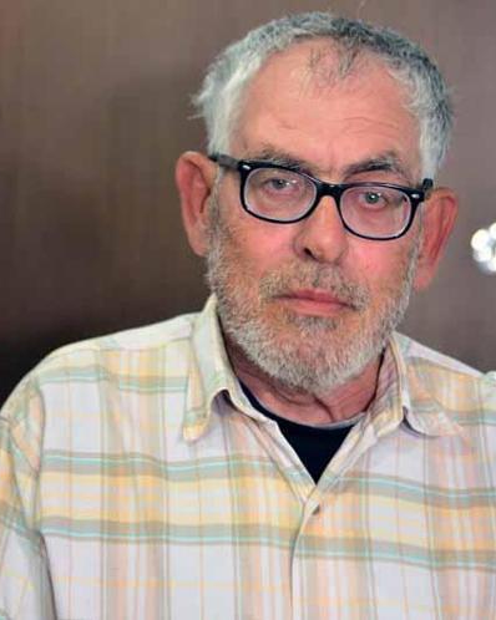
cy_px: 310
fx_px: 1818
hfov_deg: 15.5
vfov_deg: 19.4
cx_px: 308
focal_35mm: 99
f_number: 2.8
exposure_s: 1/200
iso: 2500
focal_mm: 70
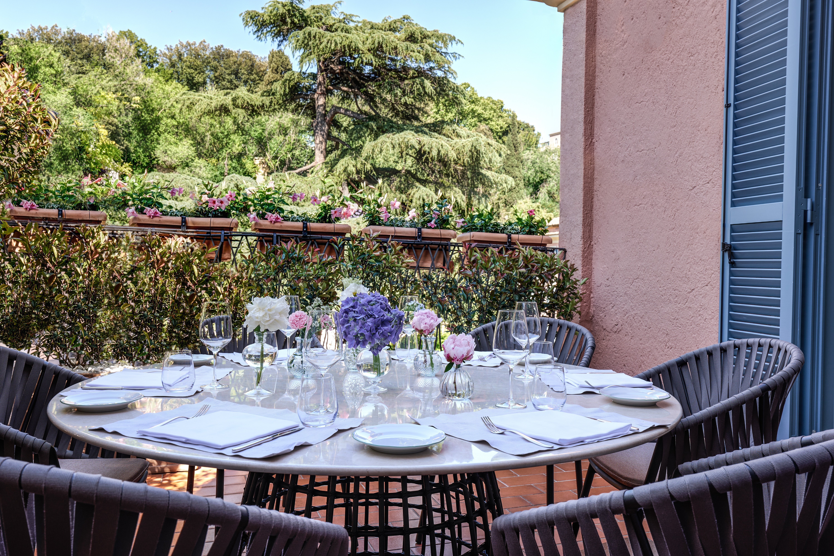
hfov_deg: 63.7
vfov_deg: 45.0
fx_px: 672
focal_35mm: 29
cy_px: 278
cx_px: 417
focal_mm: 29
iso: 200
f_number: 14
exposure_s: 1/30
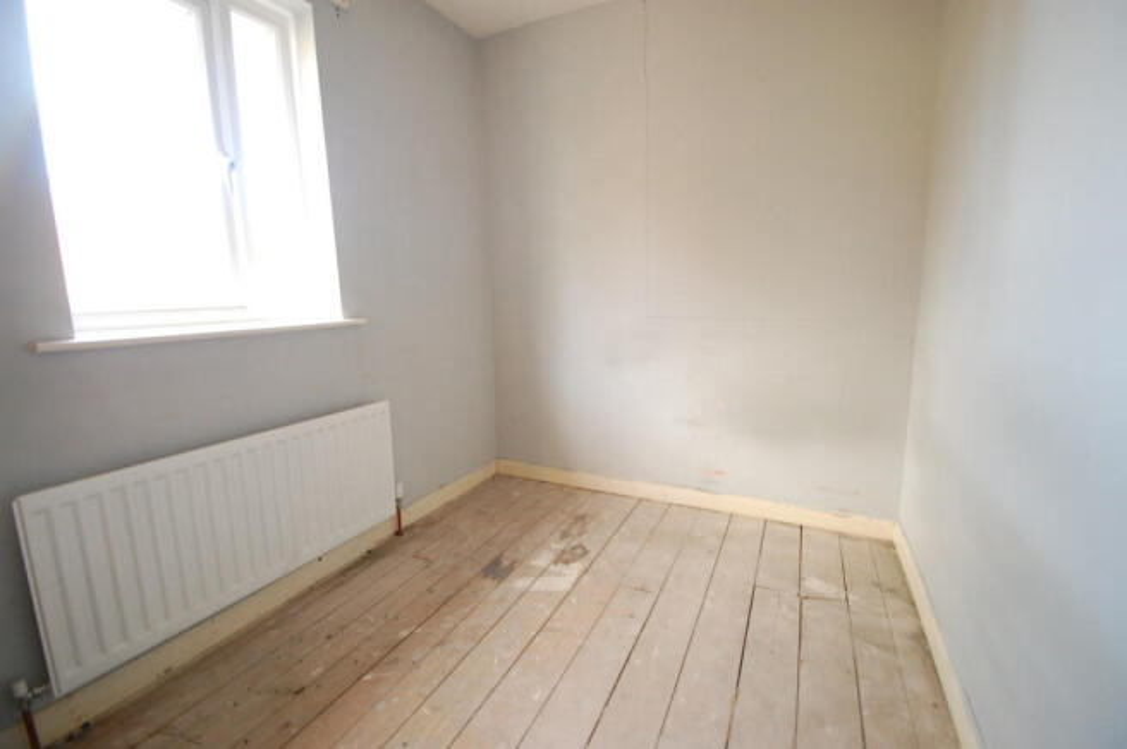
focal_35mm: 15
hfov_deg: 100.4
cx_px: 564
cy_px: 374
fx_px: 469
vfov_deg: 77.2
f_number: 3.5
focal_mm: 10
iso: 800
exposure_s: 1/10
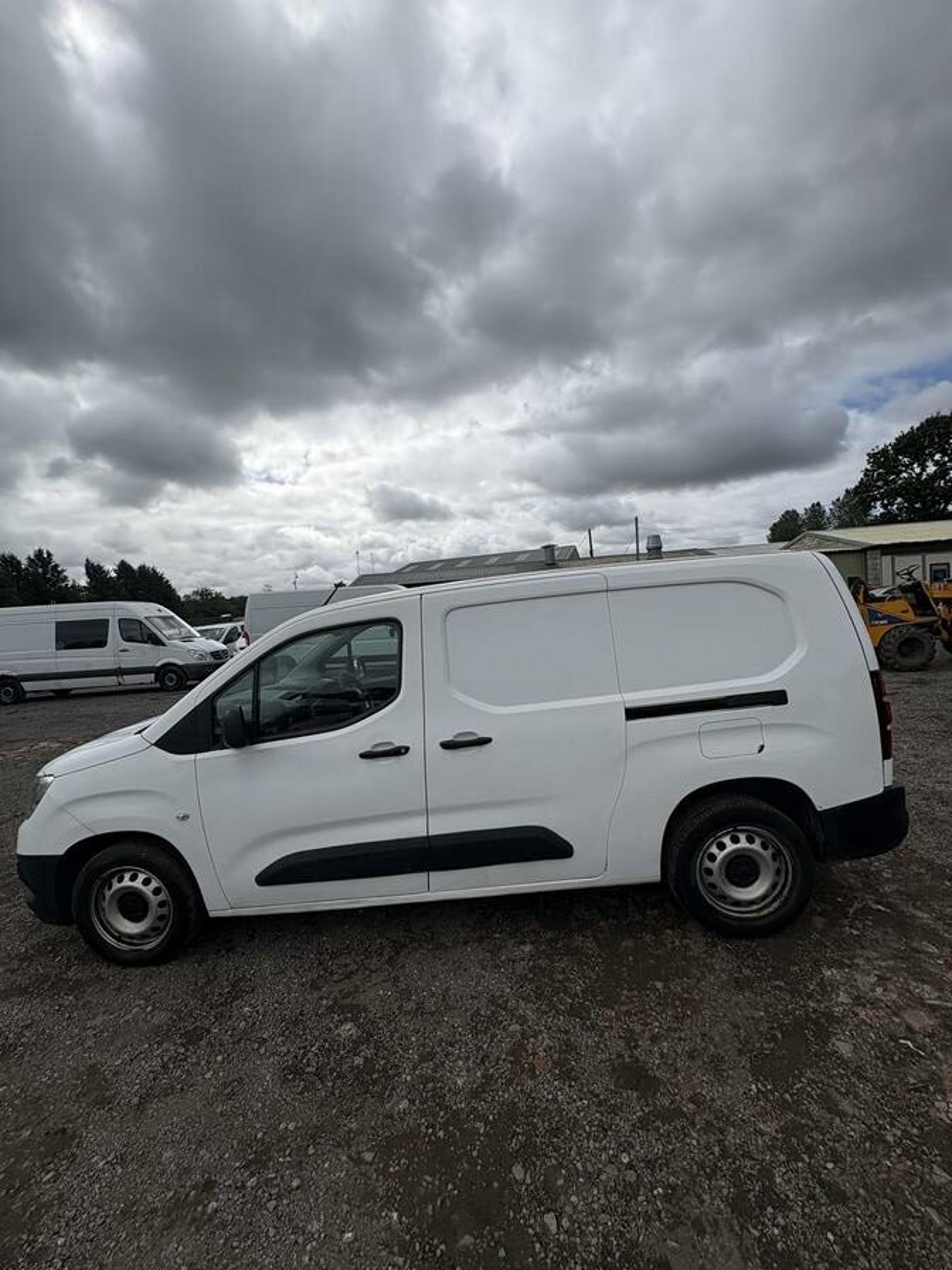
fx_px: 513
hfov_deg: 85.7
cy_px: 635
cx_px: 476
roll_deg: -0.7
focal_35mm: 14
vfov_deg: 102.1
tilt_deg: +4.4
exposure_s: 1/4132
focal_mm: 2.22
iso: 50
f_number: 2.2
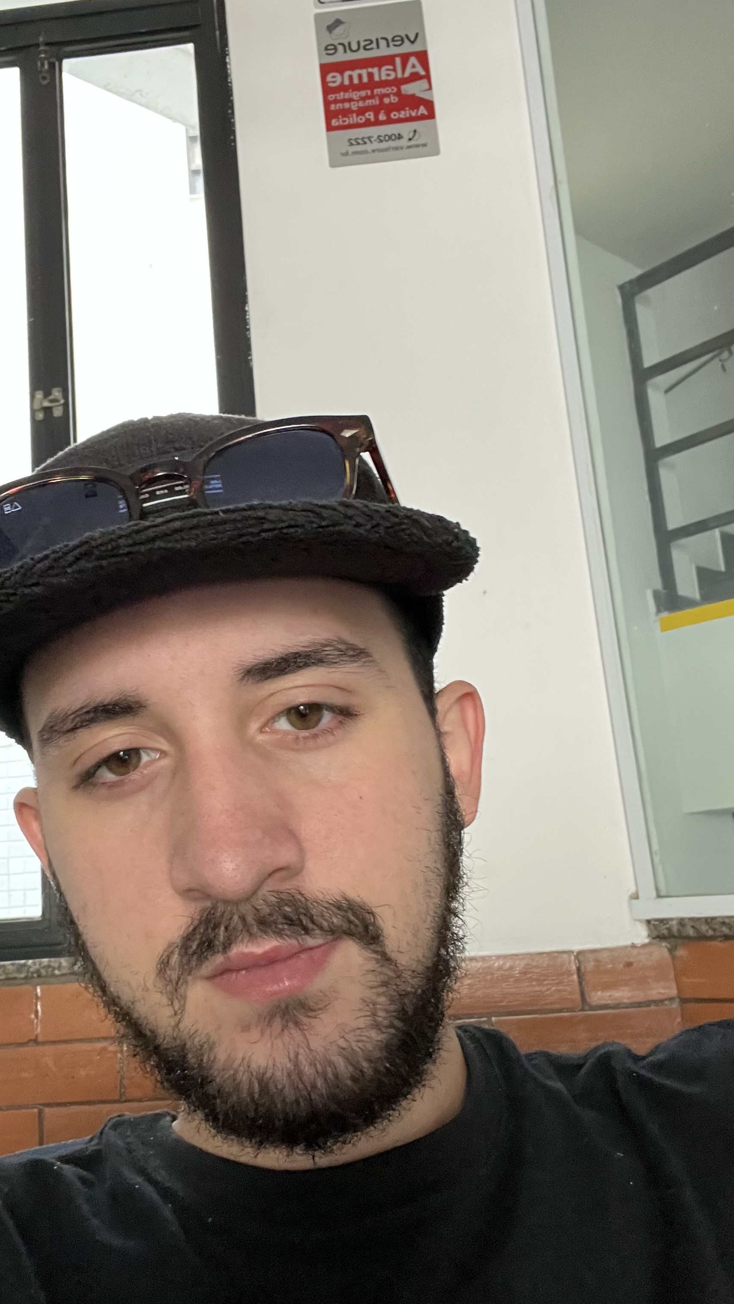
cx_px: 259
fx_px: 1142
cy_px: 653
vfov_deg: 59.5
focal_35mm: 33
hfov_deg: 35.4
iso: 640
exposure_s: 1/30
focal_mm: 2.71
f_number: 2.2
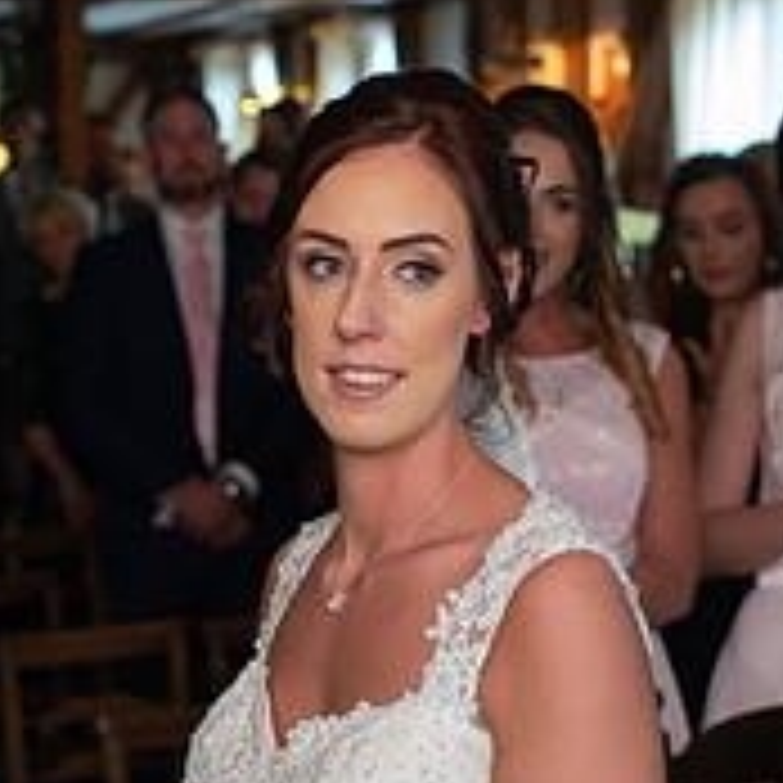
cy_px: 342
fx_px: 2534
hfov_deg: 17.6
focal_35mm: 99
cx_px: 320
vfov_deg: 17.6
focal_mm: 35
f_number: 2.8
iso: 640
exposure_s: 1/100
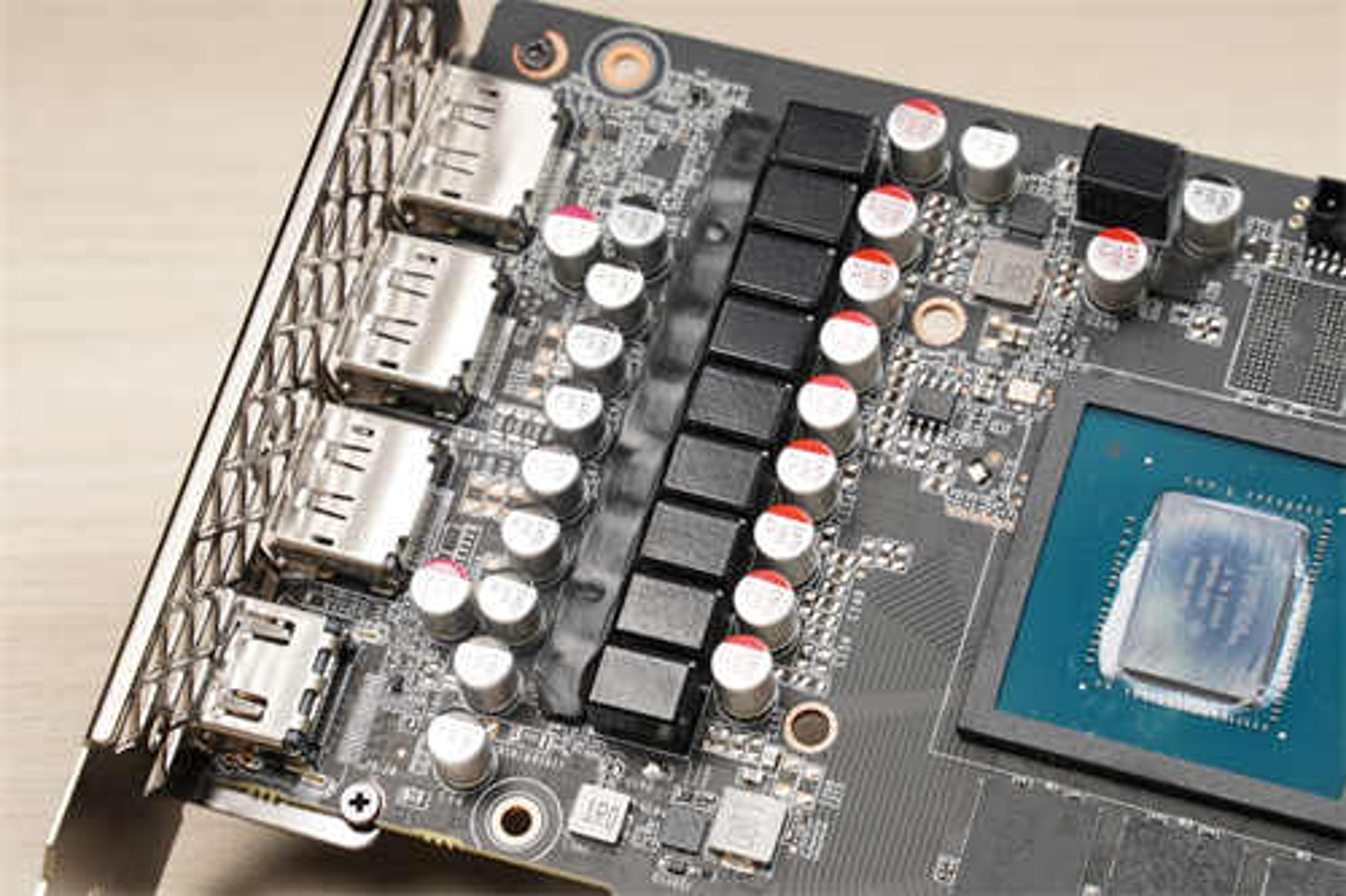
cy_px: 448
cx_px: 673
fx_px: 4205
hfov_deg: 18.2
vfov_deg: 12.2
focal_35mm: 112
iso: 100
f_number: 11
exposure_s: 1/160
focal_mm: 75
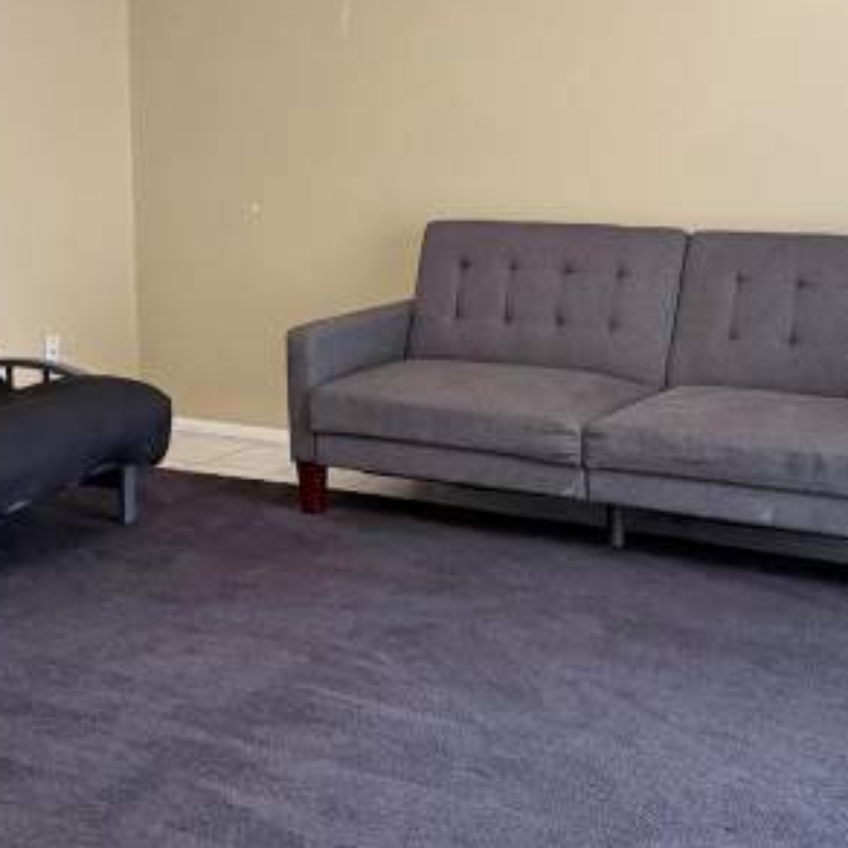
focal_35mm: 63
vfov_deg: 27.2
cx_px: 334
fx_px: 1746
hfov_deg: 27.2
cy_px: 328
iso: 100
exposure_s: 1/60
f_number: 1.6
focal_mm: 5.96
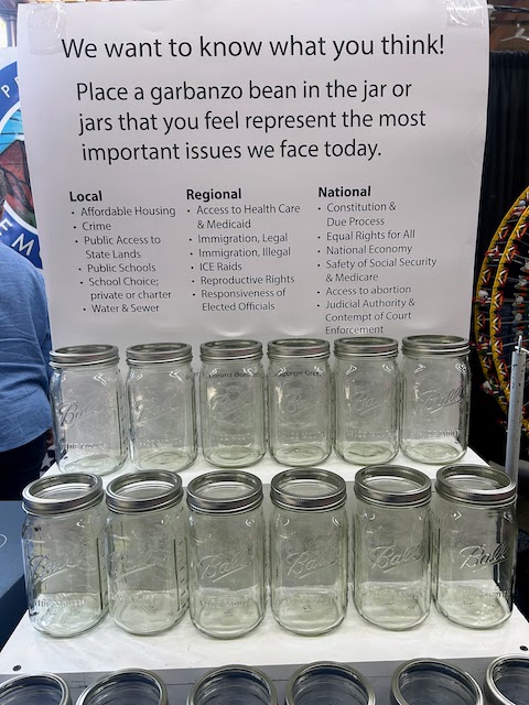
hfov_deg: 53.1
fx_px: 530
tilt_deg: -11.2
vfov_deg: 67.3
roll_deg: +0.1
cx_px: 264
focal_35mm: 26
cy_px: 352
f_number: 1.5
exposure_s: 1/120
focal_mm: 5.7
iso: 100
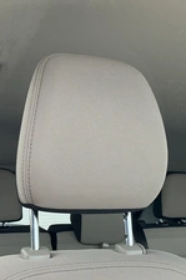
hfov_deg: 25.8
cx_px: 62
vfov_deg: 37.9
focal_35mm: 52
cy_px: 178
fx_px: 404
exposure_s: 1/122
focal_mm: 3
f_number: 1.8
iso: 40
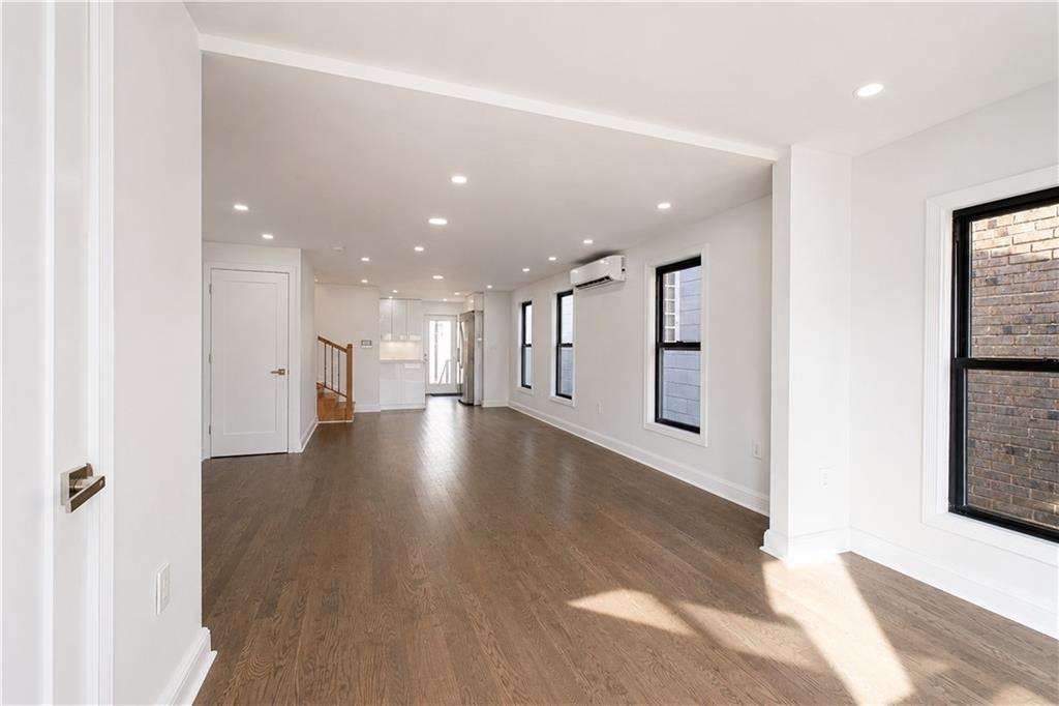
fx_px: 441
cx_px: 530
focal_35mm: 15
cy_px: 353
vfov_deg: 77.3
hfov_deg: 100.4
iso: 1250
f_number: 11
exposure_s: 1/100
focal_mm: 10
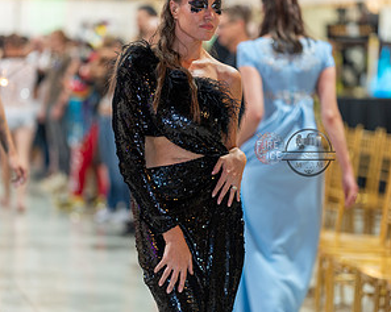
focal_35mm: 121
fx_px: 1399
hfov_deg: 15.9
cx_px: 196
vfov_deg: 12.7
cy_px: 153
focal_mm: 85
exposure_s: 1/160
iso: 400
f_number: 1.4
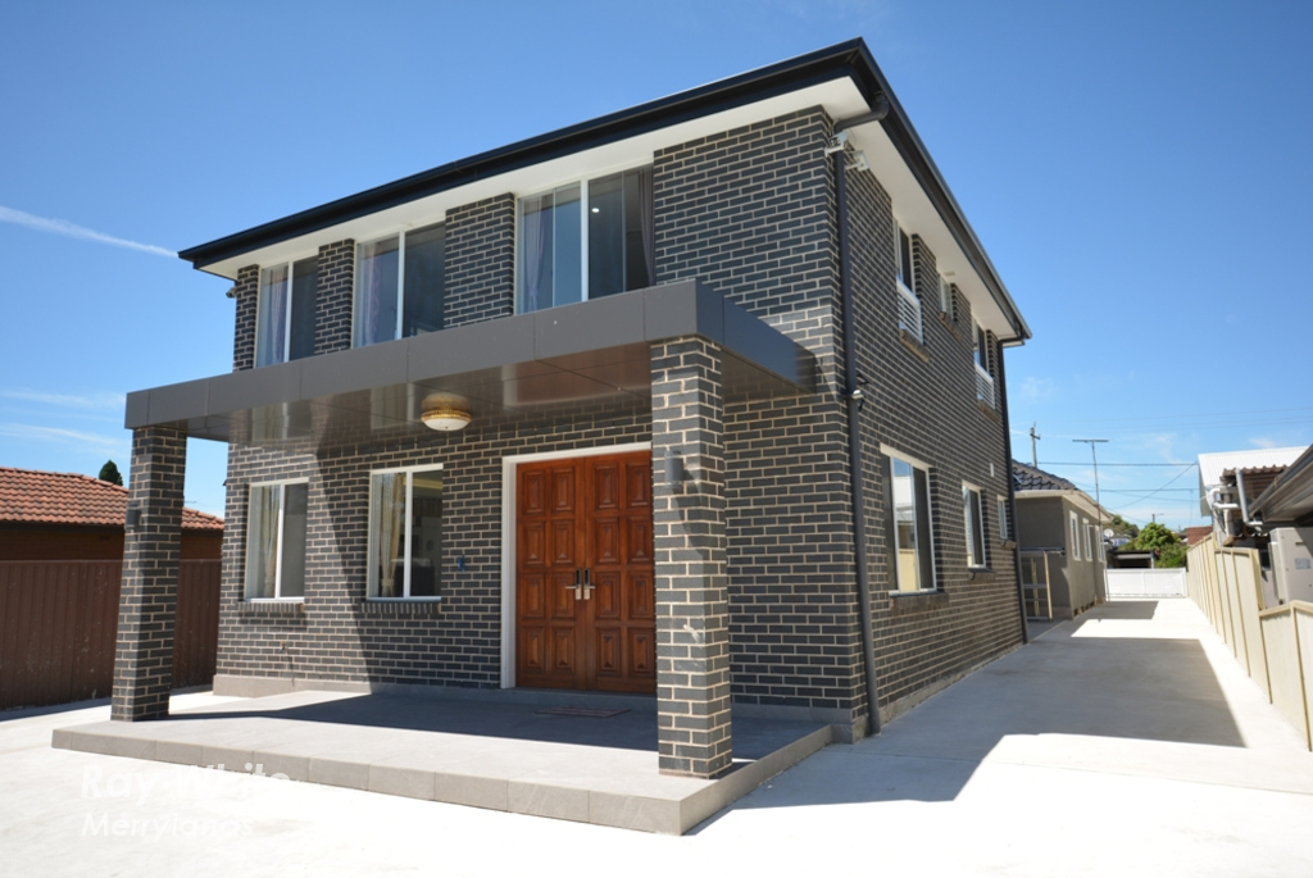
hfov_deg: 100.3
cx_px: 656
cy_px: 439
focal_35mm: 15
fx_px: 548
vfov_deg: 77.5
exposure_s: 1/60
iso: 220
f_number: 4
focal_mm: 10
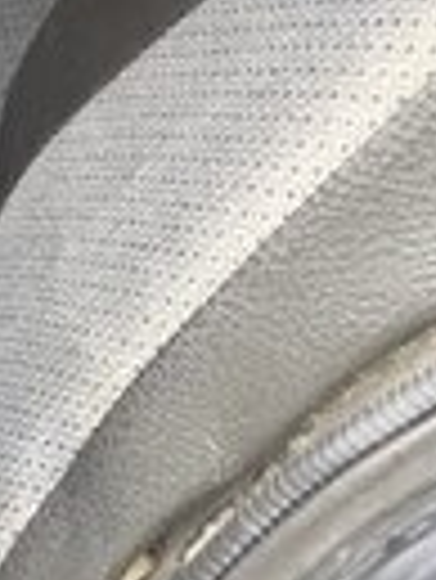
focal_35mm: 148
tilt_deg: -34.7
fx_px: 2481
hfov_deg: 9.5
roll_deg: +1.6
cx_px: -360
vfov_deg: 12.5
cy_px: -375
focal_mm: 4.15
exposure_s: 1/33
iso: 50
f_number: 2.2
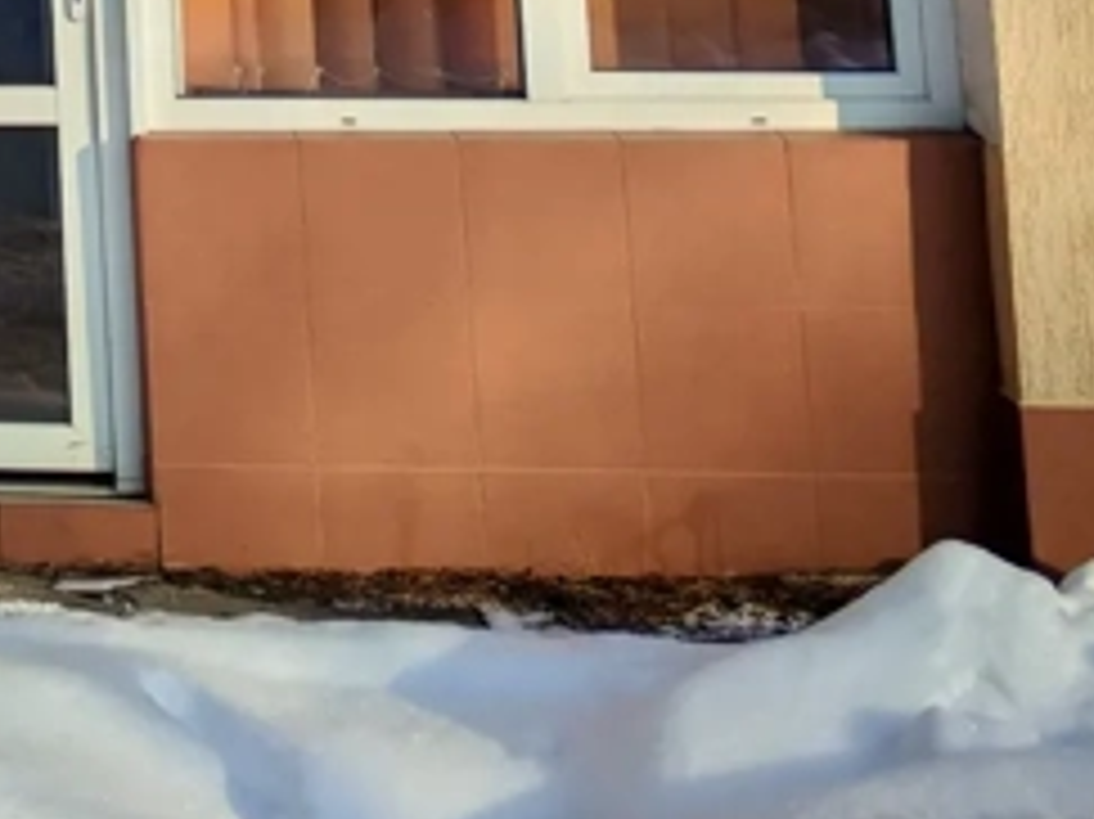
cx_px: -684
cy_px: -832
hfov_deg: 15.8
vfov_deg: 11.9
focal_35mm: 111
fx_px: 3506
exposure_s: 1/1800
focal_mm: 5.52
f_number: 1.95
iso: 50
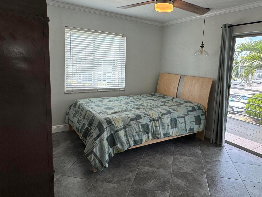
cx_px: 150
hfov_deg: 69.0
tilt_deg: -8.8
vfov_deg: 54.9
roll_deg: -3.1
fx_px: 189
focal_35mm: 25
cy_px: 93
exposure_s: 1/120
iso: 64
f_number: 2.2
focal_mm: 2.22
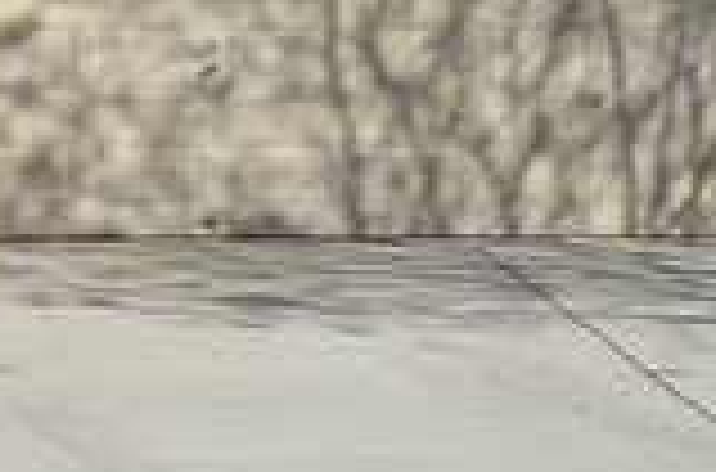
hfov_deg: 12.0
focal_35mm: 169
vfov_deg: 8.0
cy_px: 54
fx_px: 3351
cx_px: -41
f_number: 9
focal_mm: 28
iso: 100
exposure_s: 1/320
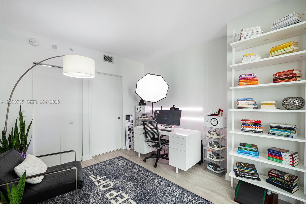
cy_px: 102
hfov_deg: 104.3
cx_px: 153
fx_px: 119
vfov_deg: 81.2
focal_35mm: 14
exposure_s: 1/13
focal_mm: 7
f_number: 5
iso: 100
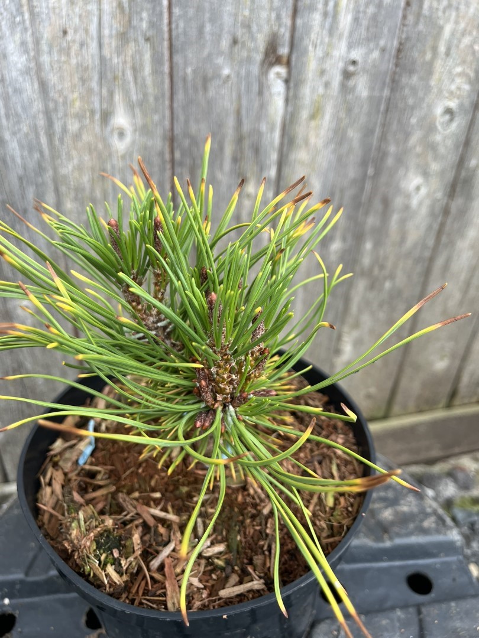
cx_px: 240
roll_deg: -3.2
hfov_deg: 53.1
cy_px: 319
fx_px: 480
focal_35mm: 26
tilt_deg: -32.2
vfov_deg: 67.3
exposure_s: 1/121
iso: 40
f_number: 1.6
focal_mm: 5.1
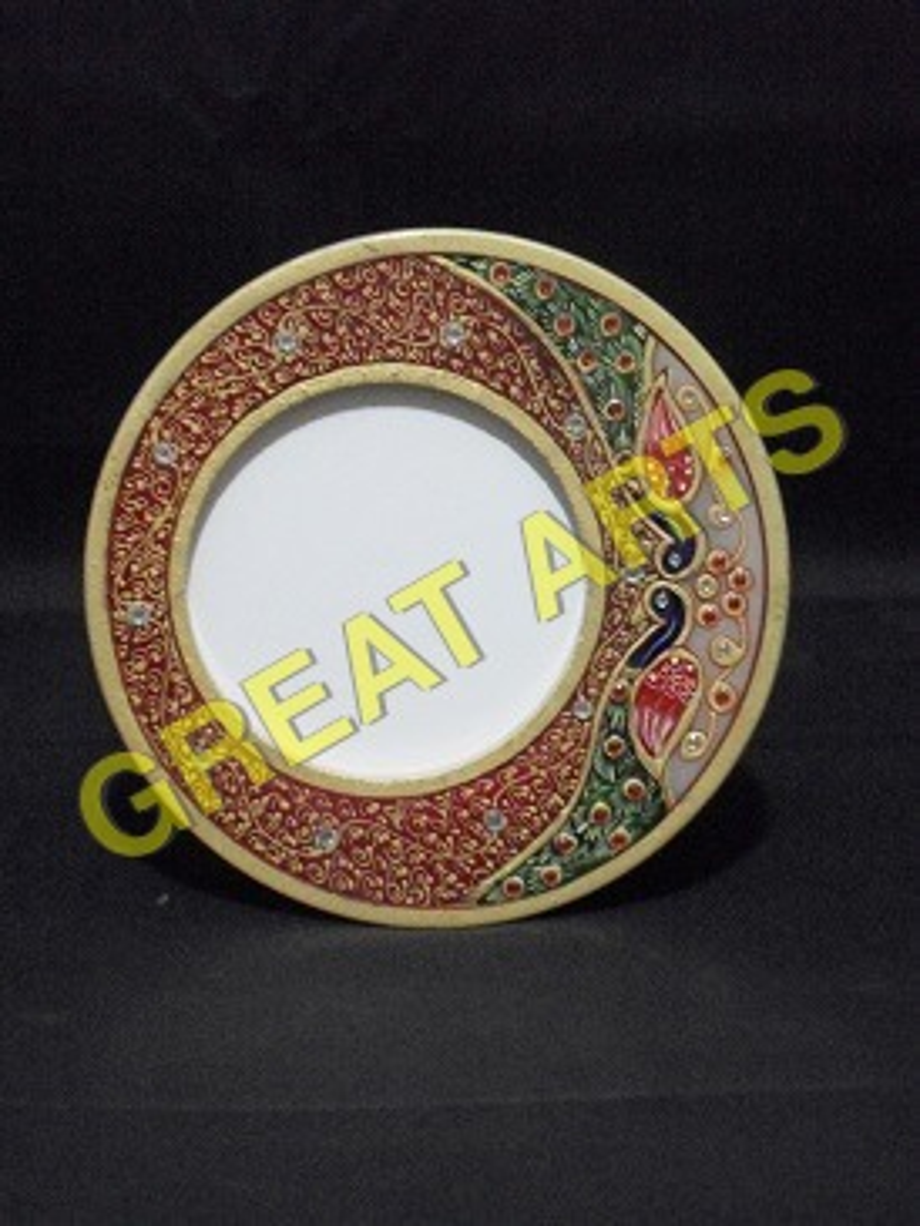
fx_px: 2798
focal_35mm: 79
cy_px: 613
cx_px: 460
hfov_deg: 18.7
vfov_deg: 24.7
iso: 800
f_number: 5.3
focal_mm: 14.2
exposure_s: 1/15
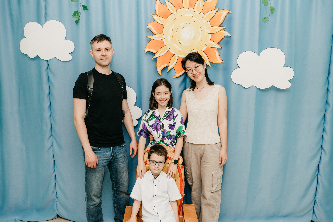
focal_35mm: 32
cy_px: 127
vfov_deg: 41.0
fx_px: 296
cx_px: 170
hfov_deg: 58.7
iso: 250
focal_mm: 27
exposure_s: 1/160
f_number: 5
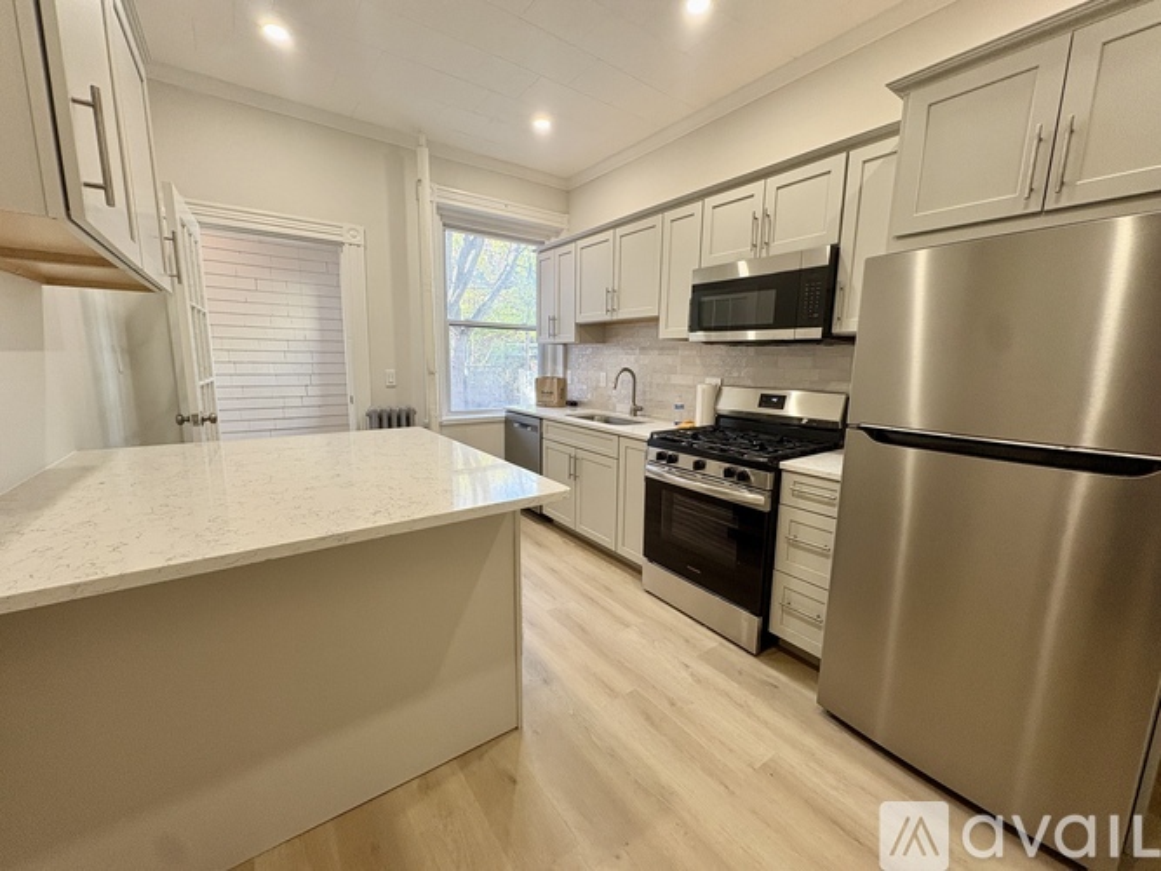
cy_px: 436
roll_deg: -1.1
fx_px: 469
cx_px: 580
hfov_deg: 102.1
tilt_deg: -9.7
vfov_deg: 85.7
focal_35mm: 14
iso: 200
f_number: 2.2
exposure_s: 1/120
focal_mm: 2.22
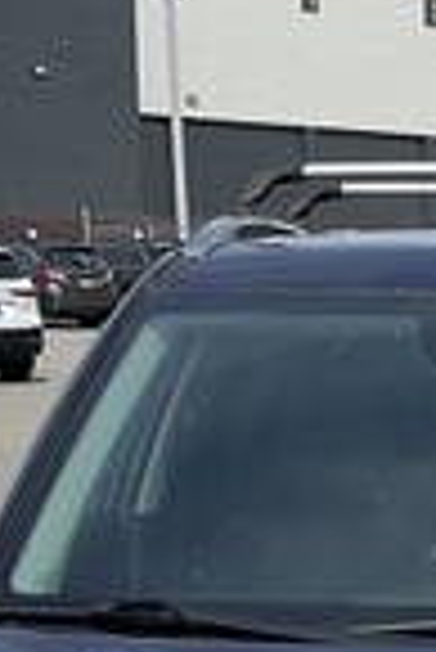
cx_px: 539
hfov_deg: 10.2
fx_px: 2410
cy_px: 899
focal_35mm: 133
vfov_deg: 14.6
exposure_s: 1/1490
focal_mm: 3
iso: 25
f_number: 1.8
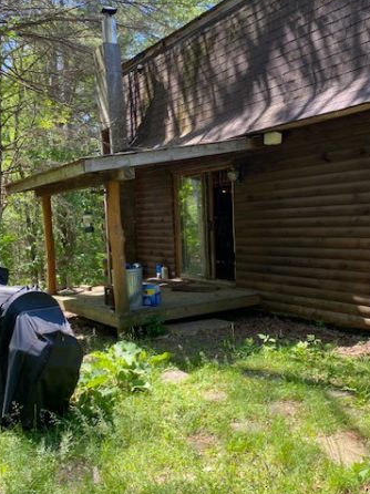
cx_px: 166
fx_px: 499
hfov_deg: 40.6
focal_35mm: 35
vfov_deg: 52.6
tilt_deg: -3.7
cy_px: 255
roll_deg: +3.4
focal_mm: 4.25
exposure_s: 1/263
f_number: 1.8
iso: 32
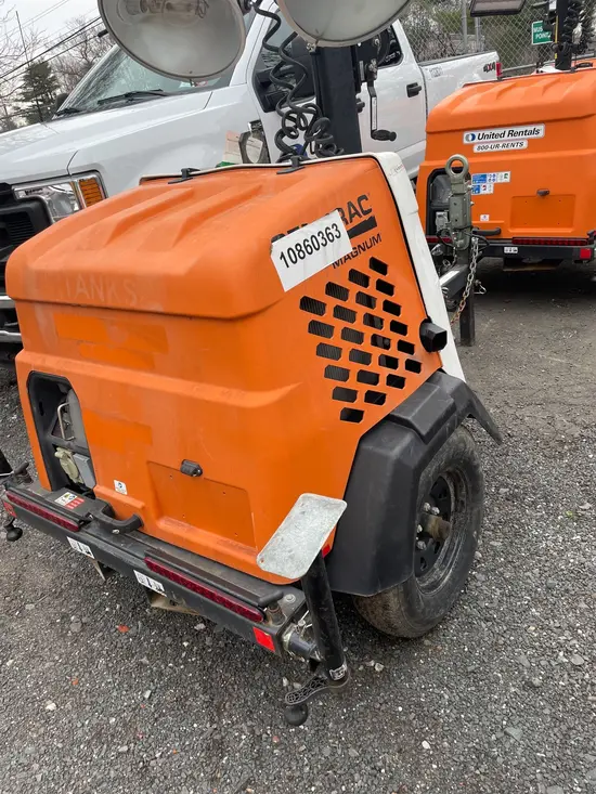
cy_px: 397
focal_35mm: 26
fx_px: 597
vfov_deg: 67.3
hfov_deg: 53.1
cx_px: 298
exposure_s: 1/273
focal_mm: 4.2
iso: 32
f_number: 1.6
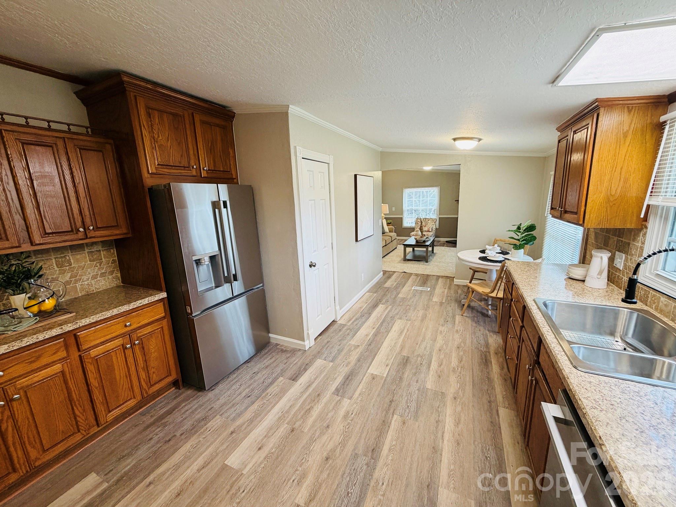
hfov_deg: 102.1
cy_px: 254
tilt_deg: -12.2
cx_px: 338
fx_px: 273
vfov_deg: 85.7
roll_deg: +2.2
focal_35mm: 14
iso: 160
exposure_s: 1/60
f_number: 2.2
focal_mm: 2.22
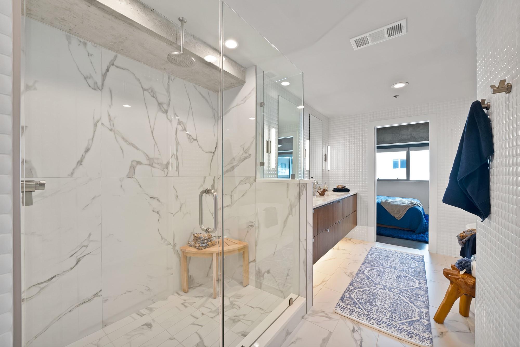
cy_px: 174
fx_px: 188
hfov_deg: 108.3
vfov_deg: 85.5
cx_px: 260
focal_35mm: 13
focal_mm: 13
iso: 640
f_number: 9
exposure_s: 1/2.5
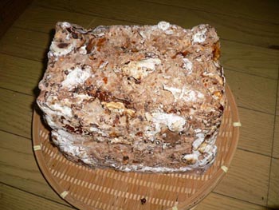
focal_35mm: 35
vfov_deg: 40.7
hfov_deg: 52.6
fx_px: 282
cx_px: 140
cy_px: 105
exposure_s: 1/60
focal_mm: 5.8
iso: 100
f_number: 2.8
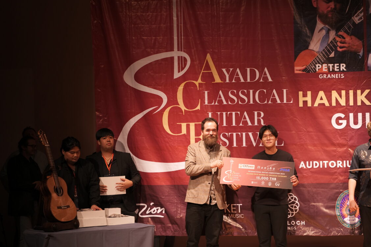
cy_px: 160
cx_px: 247
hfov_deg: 29.4
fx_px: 701
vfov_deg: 20.0
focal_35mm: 68
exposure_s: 1/200
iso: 400
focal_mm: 50
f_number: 1.6
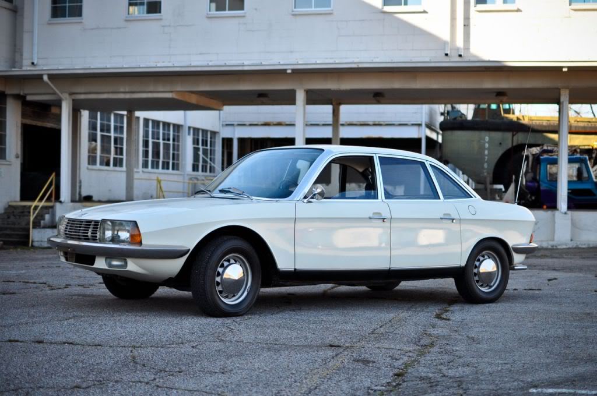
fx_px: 870
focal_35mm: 52
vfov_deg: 25.7
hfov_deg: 37.9
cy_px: 198
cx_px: 298
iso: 400
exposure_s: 1/4000
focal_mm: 35
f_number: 1.8
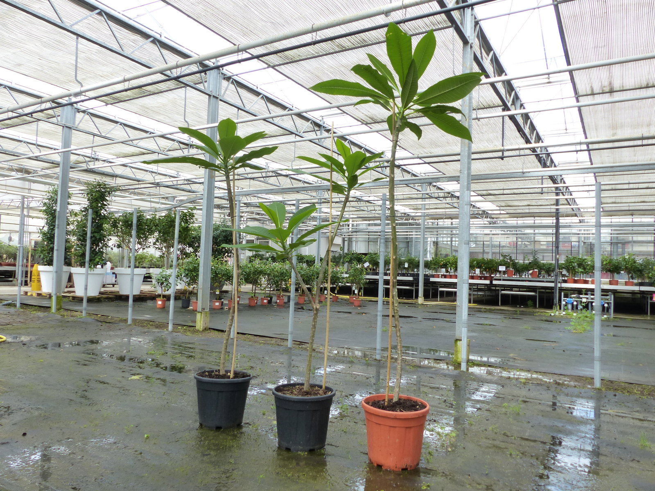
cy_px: 246
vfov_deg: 54.9
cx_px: 328
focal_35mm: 25
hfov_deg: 69.4
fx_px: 473
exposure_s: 1/125
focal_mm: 4.5
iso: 160
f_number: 4
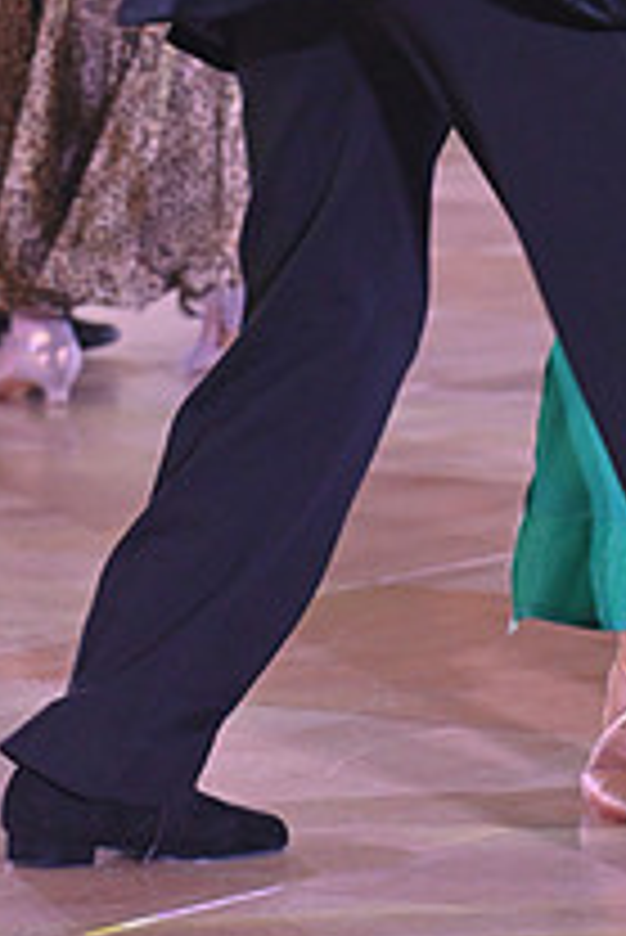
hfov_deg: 4.5
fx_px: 7994
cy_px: -292
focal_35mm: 307
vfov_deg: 6.6
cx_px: 669
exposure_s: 1/320
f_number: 5
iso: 3200
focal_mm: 110
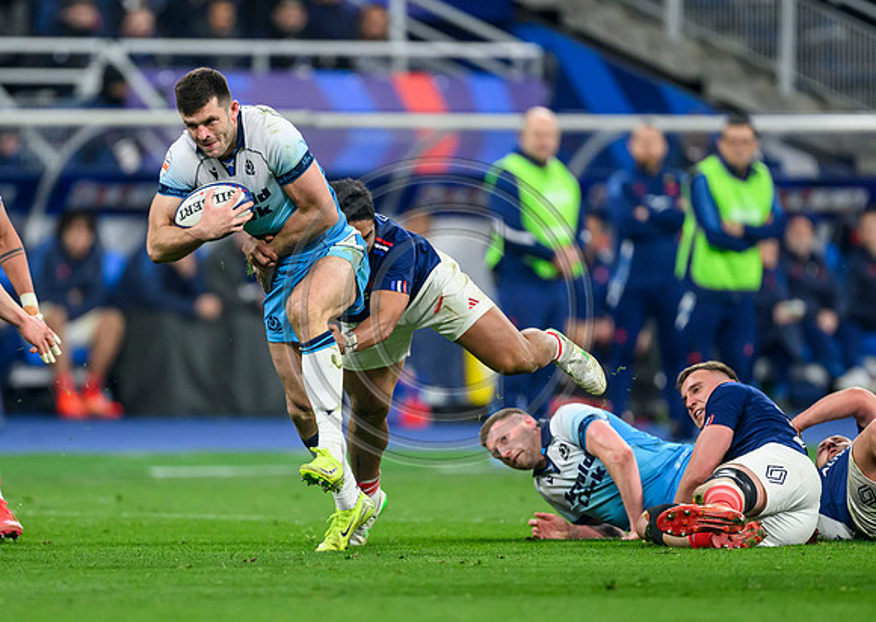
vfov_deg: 2.3
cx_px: 368
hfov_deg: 3.2
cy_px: 359
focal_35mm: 627
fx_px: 15571
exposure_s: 1/2500
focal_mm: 400
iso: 3200
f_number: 2.8
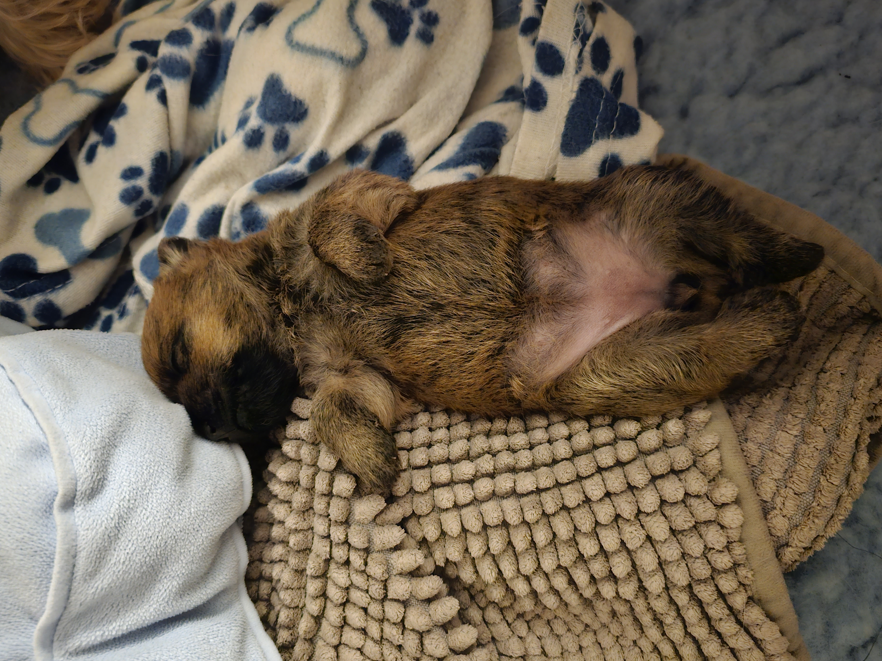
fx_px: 637
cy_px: 326
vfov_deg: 54.9
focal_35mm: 25
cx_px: 446
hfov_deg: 69.4
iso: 1600
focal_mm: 6.3
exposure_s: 1/17
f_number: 1.7
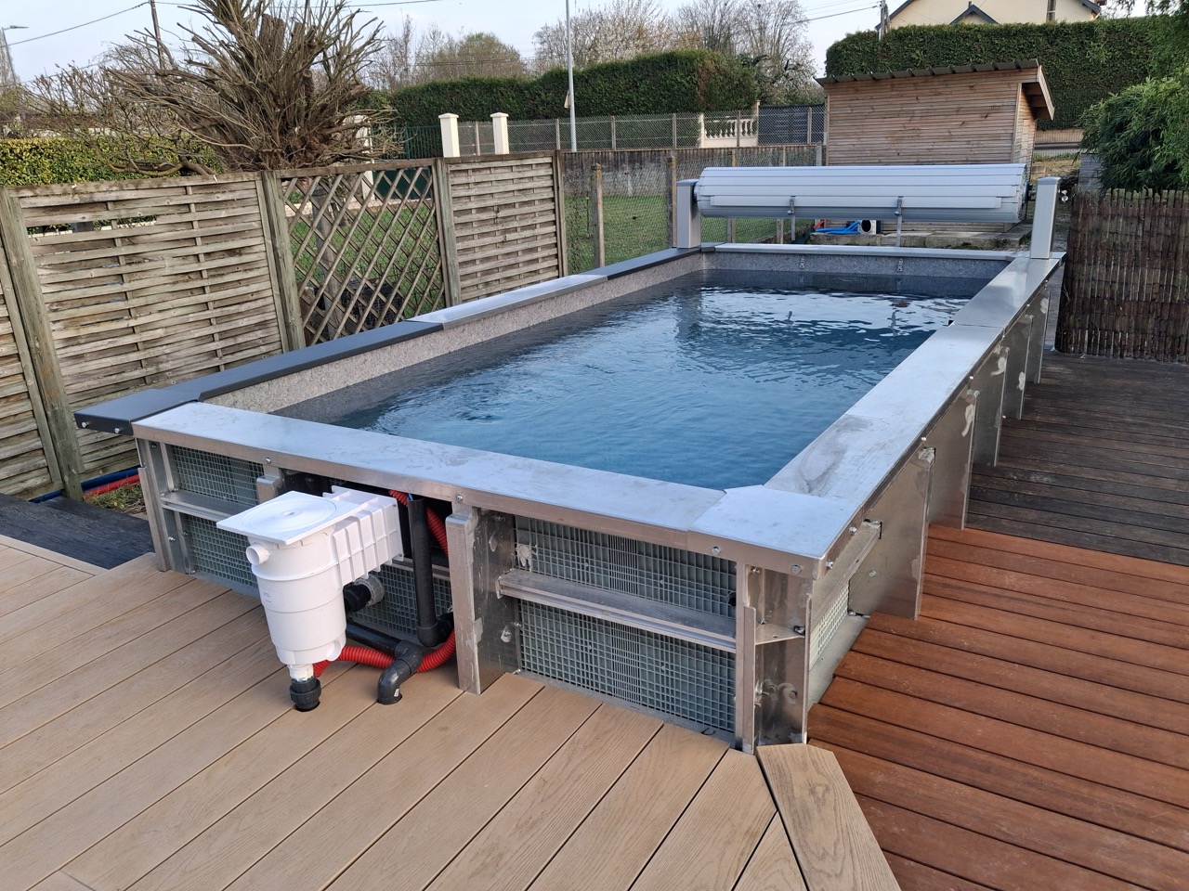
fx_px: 927
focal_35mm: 27
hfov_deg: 65.3
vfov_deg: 51.4
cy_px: 446
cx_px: 594
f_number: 1.8
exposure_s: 1/100
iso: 20
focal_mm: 4
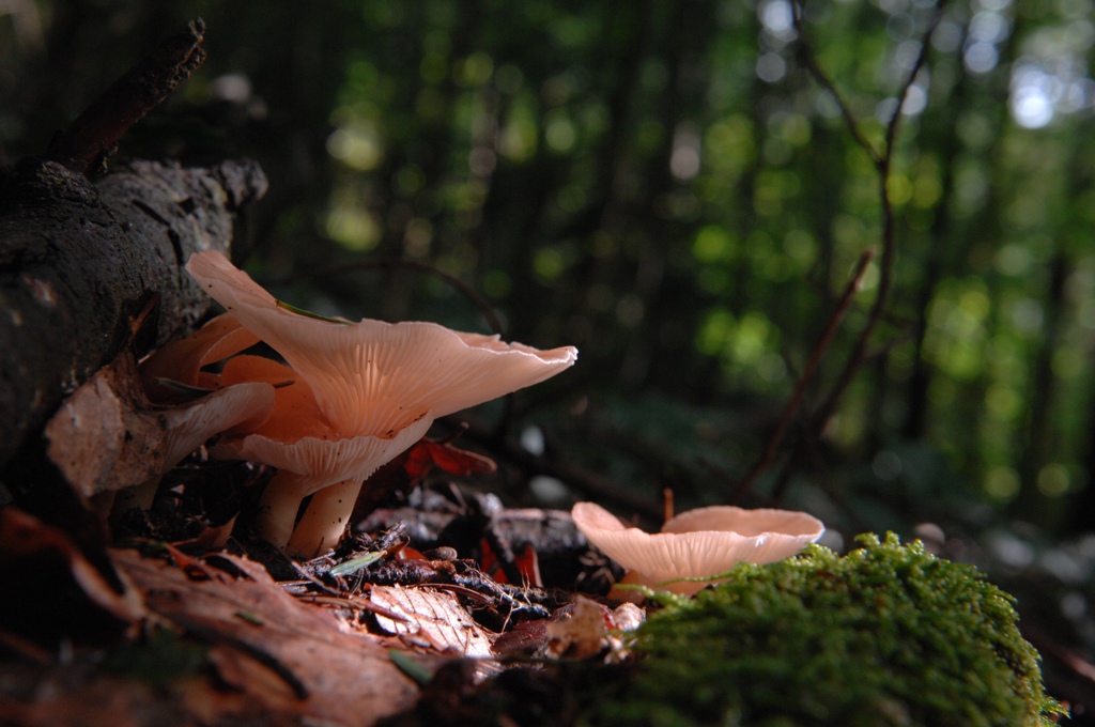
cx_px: 548
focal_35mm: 60
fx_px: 1823
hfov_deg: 33.4
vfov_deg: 22.6
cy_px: 364
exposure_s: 1/30
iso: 400
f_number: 8
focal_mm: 40
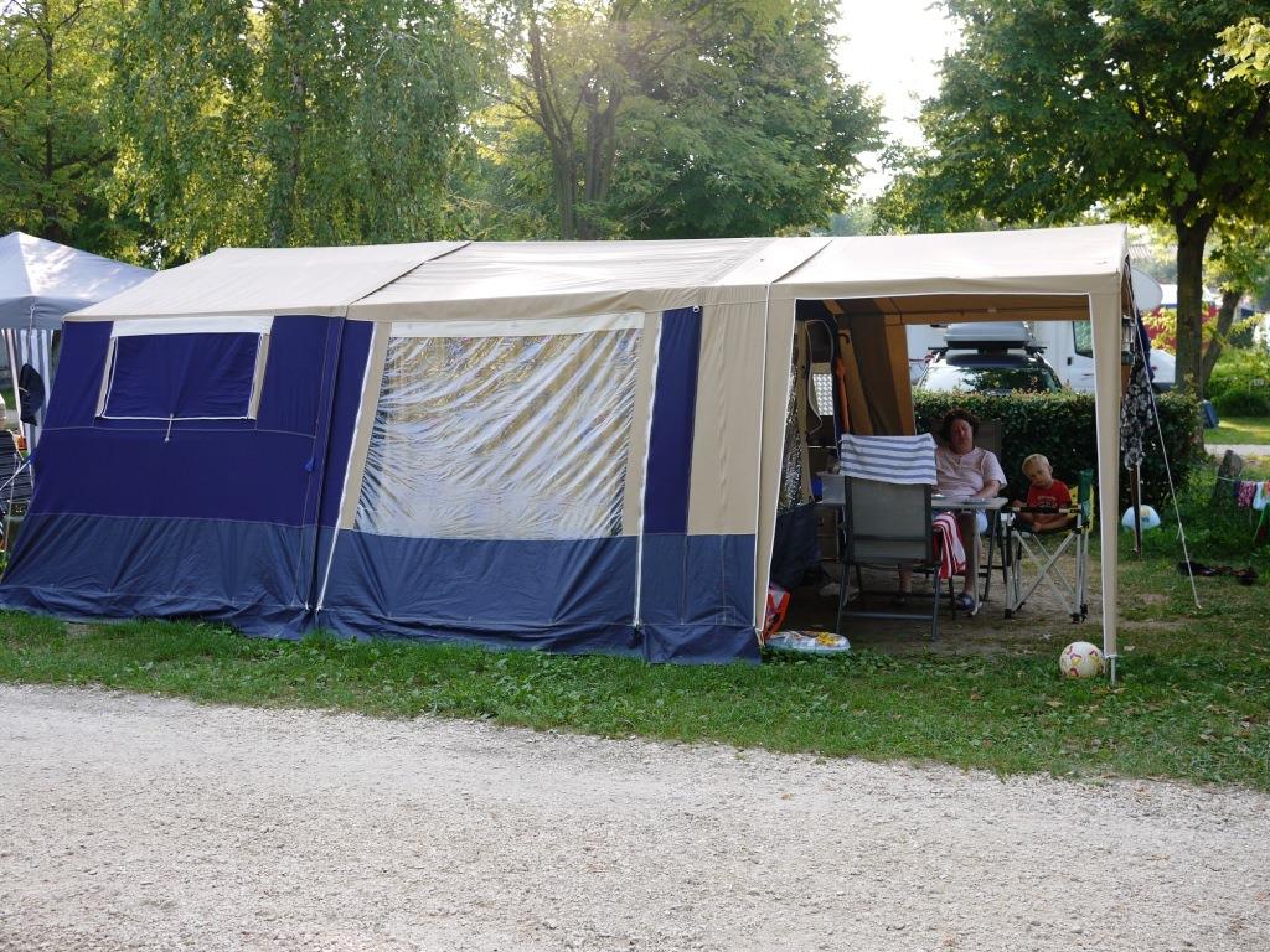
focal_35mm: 40
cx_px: 635
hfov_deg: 46.8
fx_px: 1468
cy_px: 476
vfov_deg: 36.0
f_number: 3.5
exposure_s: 1/200
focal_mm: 20
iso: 100
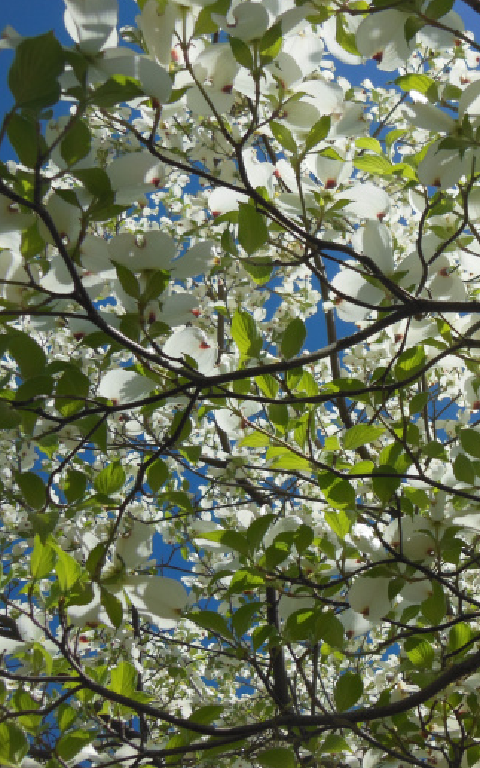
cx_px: 471
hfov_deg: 22.3
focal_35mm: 56
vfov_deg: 36.3
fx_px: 1172
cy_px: 383
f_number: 4.1
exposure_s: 1/1250
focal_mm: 6.9
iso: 125
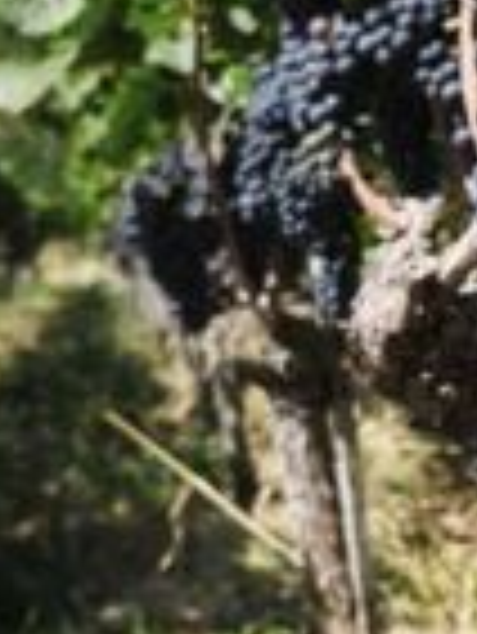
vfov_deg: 19.9
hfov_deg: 14.2
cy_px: 481
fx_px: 1798
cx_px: 702
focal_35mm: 98
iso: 50
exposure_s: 1/1205
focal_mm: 5.35
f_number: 1.7
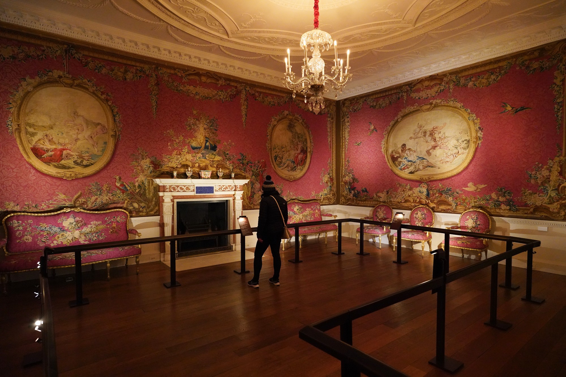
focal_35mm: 20
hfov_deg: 84.0
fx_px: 314
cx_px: 283
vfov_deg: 61.9
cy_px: 188
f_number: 3.2
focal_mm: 20
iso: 8000
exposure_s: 1/100
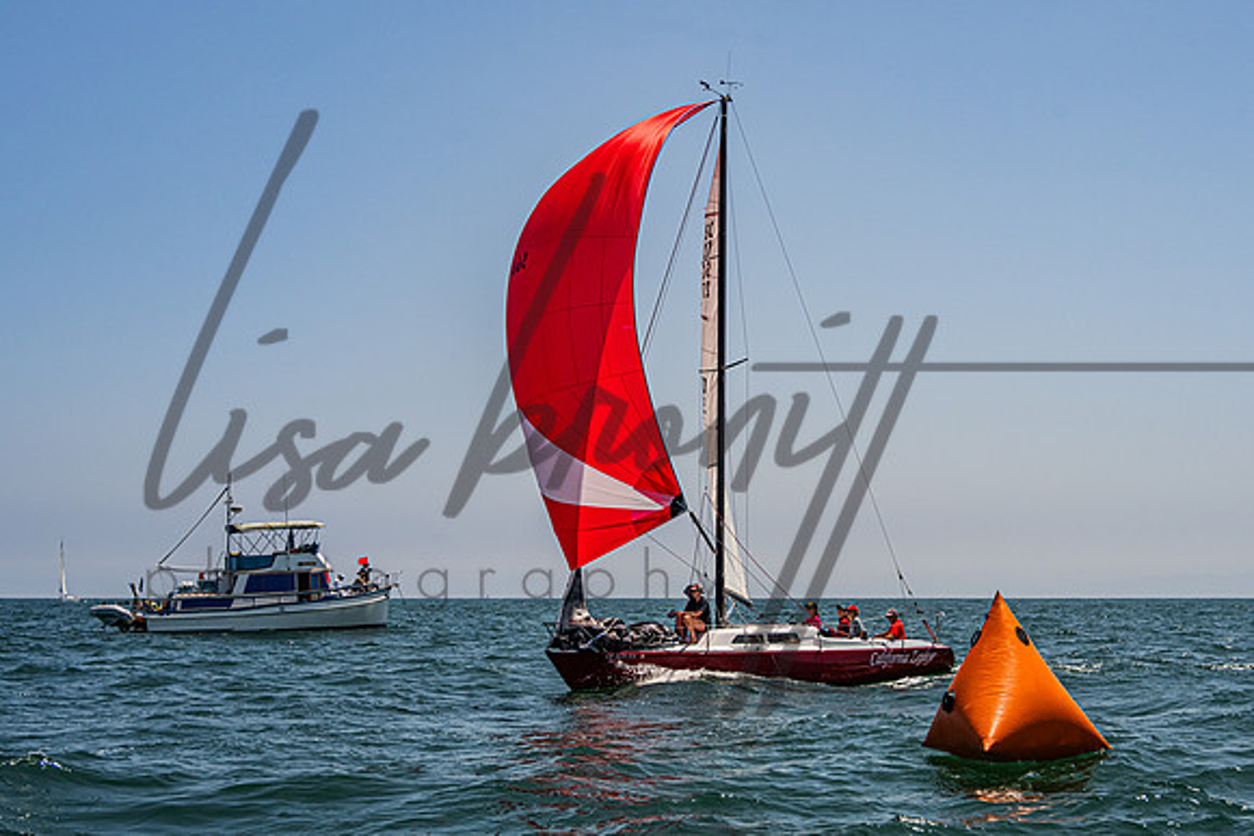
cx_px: 696
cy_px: 418
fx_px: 2021
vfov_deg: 23.4
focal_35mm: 58
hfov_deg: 34.4
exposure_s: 1/3200
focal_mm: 47
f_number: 8
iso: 500
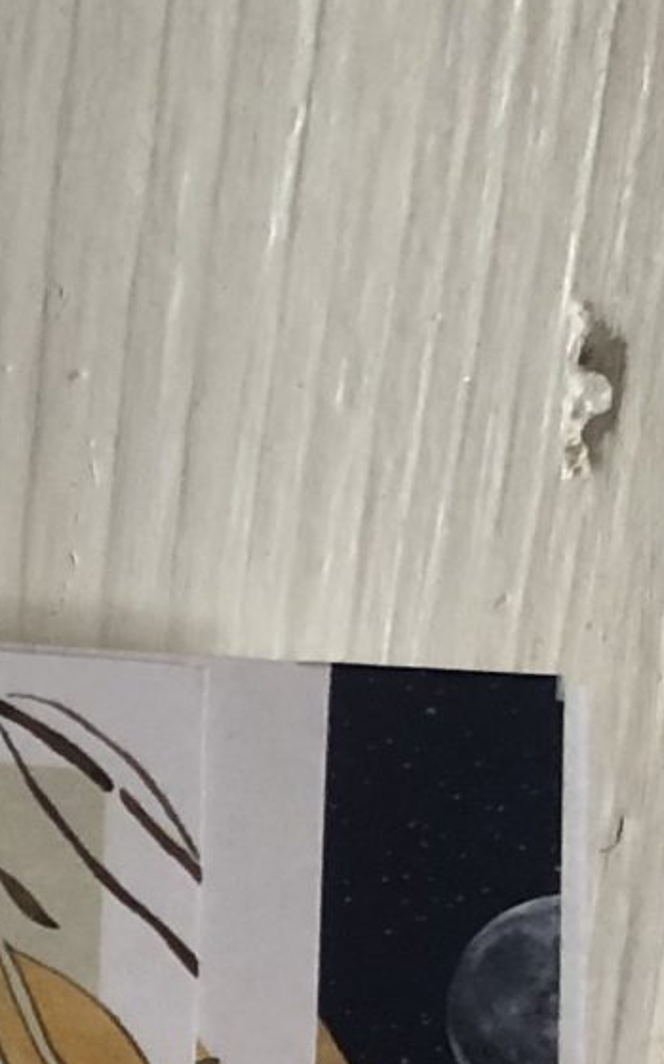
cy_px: 1211
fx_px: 3941
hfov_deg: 7.6
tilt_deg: -16.0
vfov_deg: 14.9
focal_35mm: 136
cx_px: -1688
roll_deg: -0.2
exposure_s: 1/30
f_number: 1.8
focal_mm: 4
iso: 40
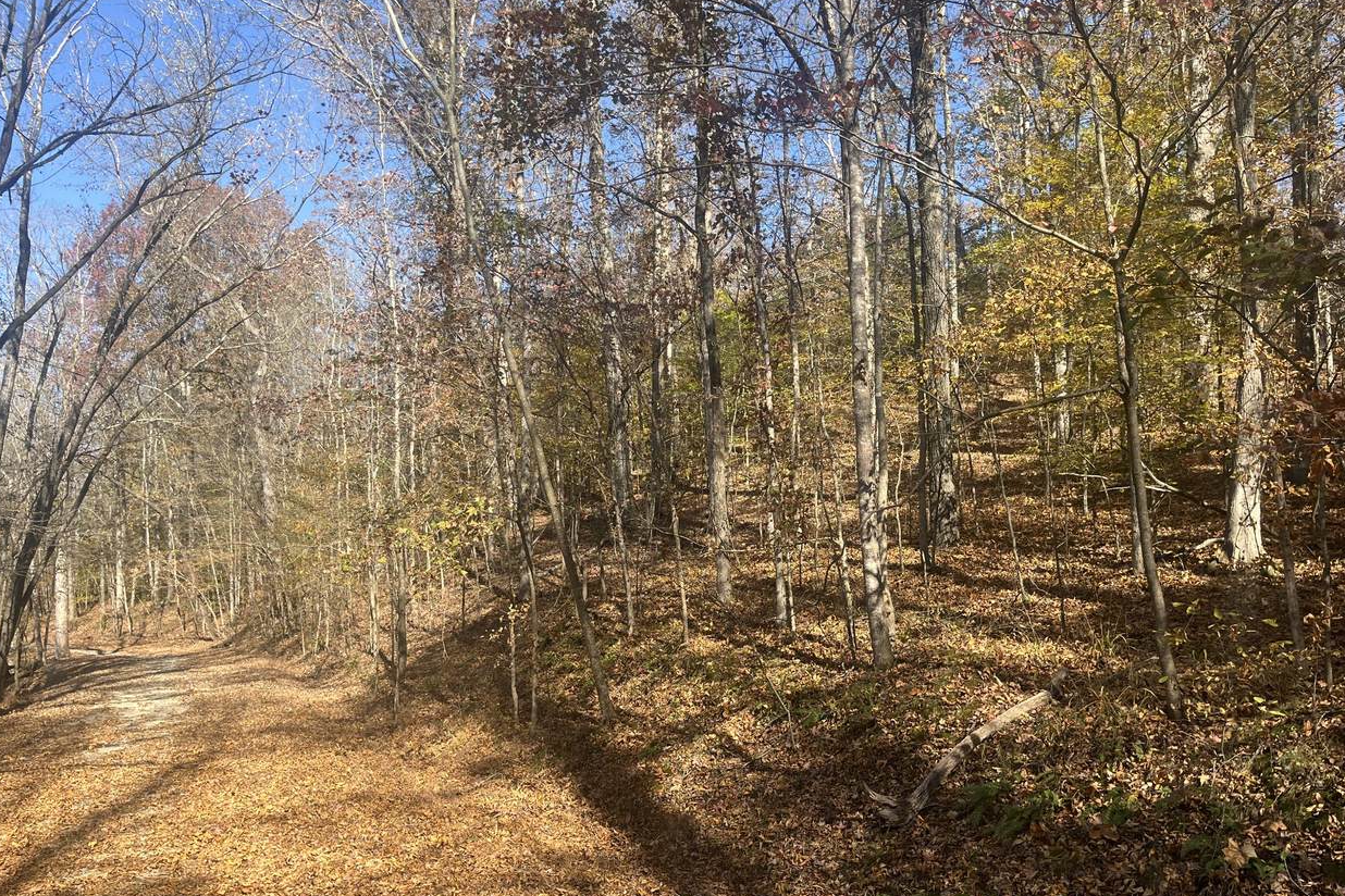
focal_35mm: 28
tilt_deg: +7.1
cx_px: 668
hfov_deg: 65.5
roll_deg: +0.0
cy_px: 494
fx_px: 1046
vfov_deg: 46.3
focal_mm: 5.1
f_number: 1.6
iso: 50
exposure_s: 1/1018
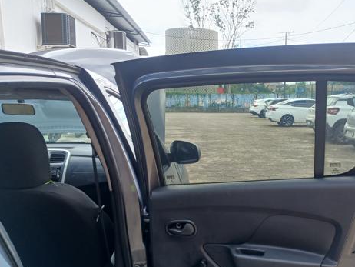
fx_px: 369
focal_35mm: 36
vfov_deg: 39.2
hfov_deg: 50.5
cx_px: 233
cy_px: 180
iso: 32
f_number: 1.8
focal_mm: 3.98
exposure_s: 1/120
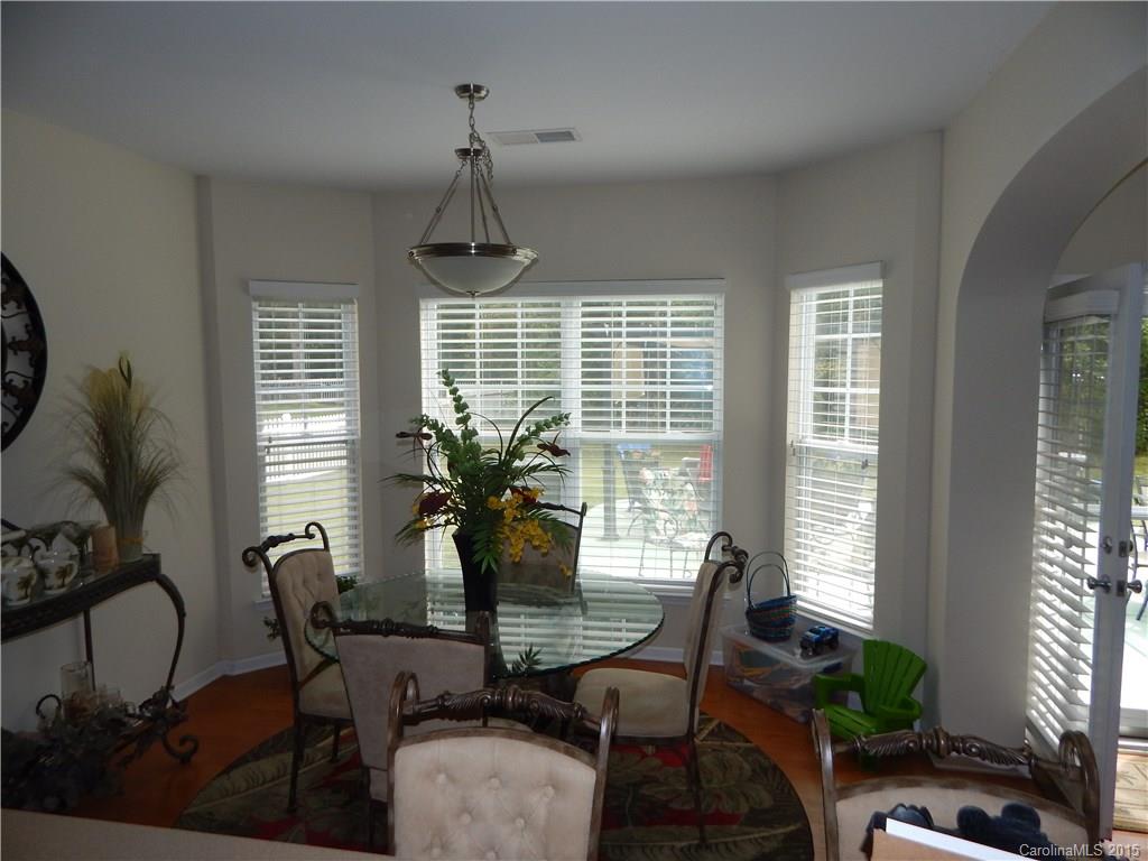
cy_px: 430
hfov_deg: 76.4
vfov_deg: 61.1
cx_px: 574
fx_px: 730
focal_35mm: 22
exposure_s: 1/320
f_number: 3
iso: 125
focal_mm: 4
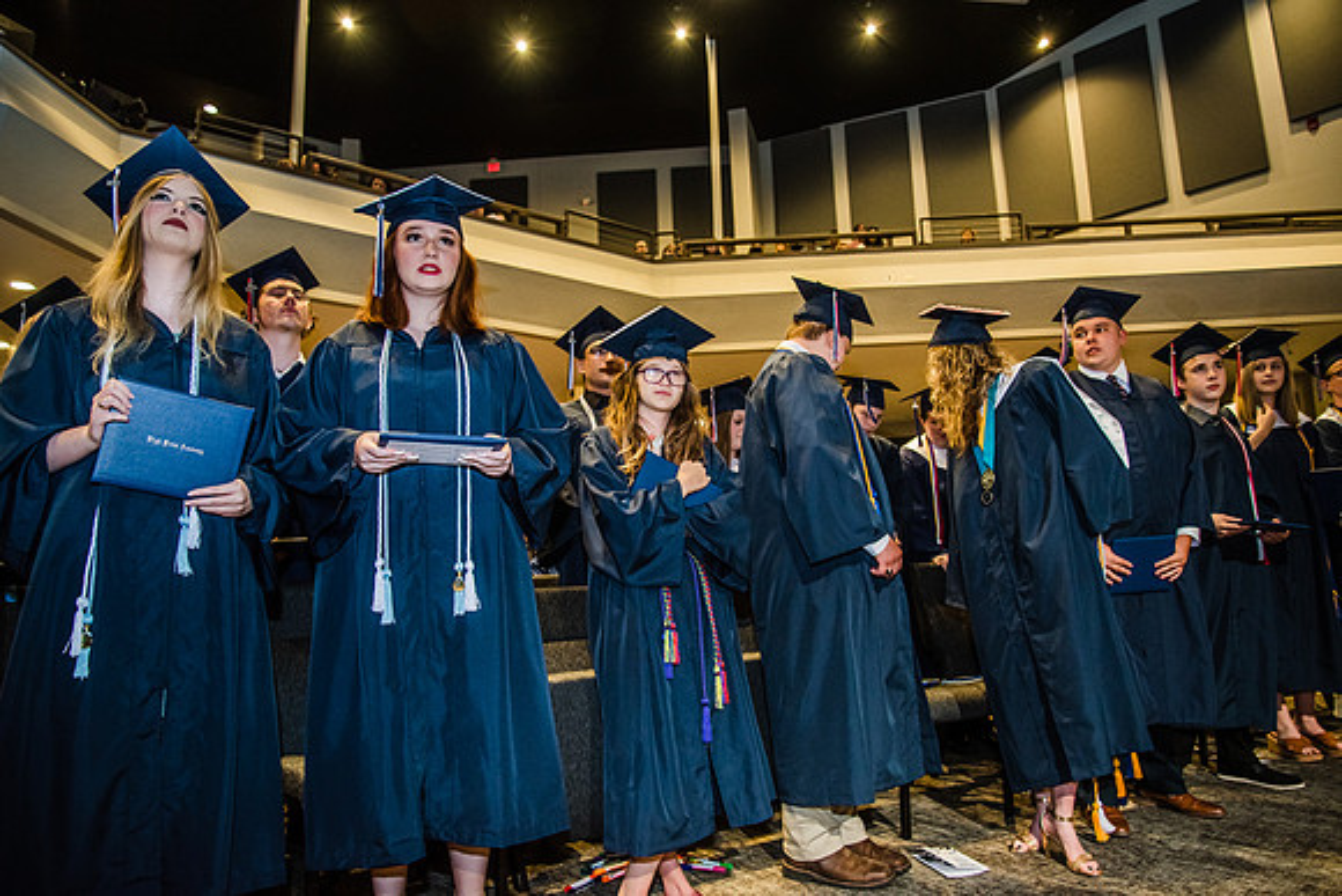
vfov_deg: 53.2
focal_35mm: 24
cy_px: 448
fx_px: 895
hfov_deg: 73.7
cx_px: 671
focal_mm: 24
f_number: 4.5
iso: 800
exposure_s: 1/100
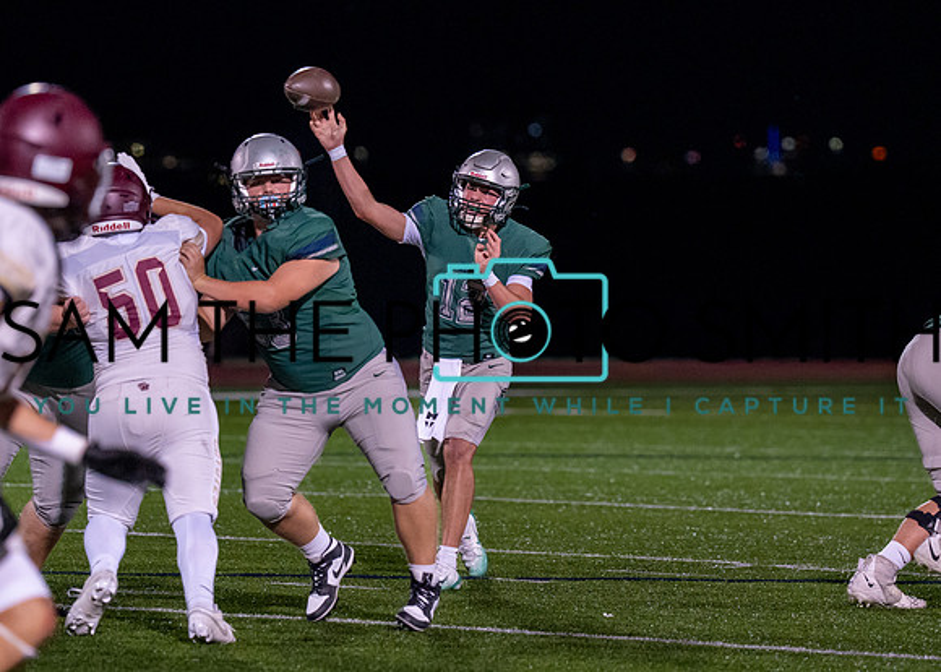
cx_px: 442
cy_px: 263
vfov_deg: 5.1
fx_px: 7603
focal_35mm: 285
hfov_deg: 7.1
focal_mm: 153
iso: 2500
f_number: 2.8
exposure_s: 1/1000
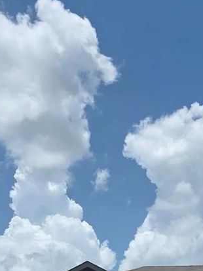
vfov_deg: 22.7
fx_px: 594
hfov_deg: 19.2
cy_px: 360
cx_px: 160
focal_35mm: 76
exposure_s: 1/7944
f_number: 1.7
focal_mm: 6.25
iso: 50
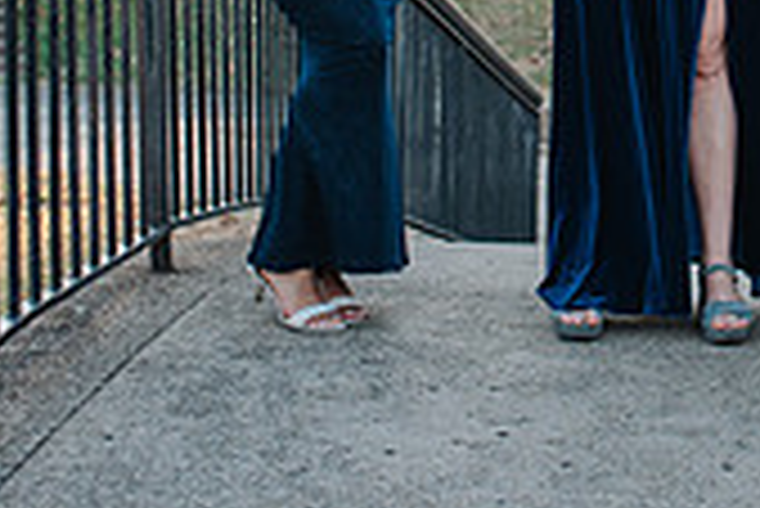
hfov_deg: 15.1
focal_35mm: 131
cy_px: -186
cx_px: 895
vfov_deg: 10.2
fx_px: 2768
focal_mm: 35
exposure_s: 1/400
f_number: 2.8
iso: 100
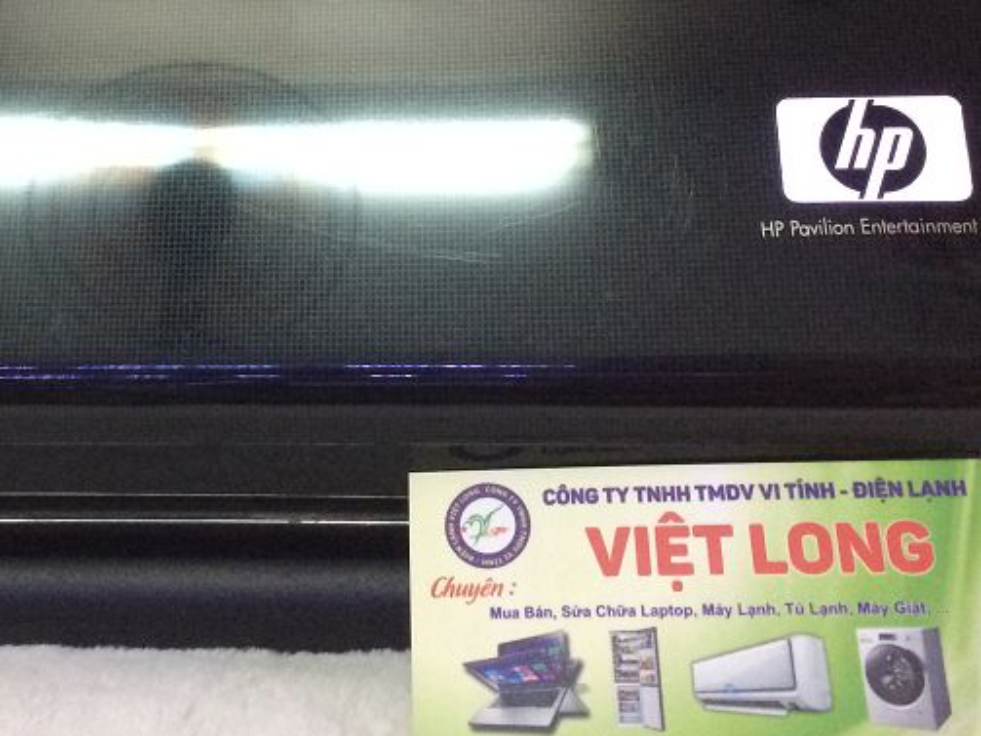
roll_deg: +4.5
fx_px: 1672
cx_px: 265
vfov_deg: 24.0
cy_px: 59
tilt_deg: -13.3
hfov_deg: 32.2
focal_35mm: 59
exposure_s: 1/25
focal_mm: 4.15
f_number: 2.2
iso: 320
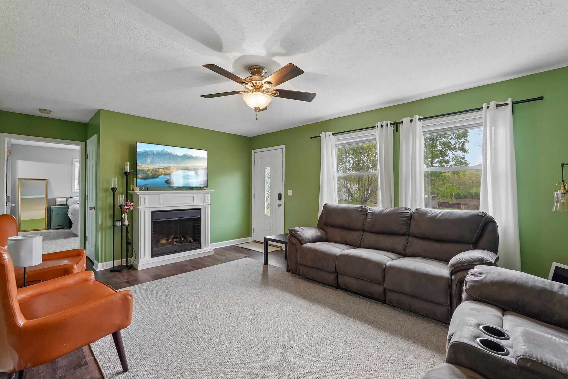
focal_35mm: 16
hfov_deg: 96.7
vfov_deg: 73.7
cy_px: 190
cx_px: 284
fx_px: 252
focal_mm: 16
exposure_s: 1/25
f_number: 8
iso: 400
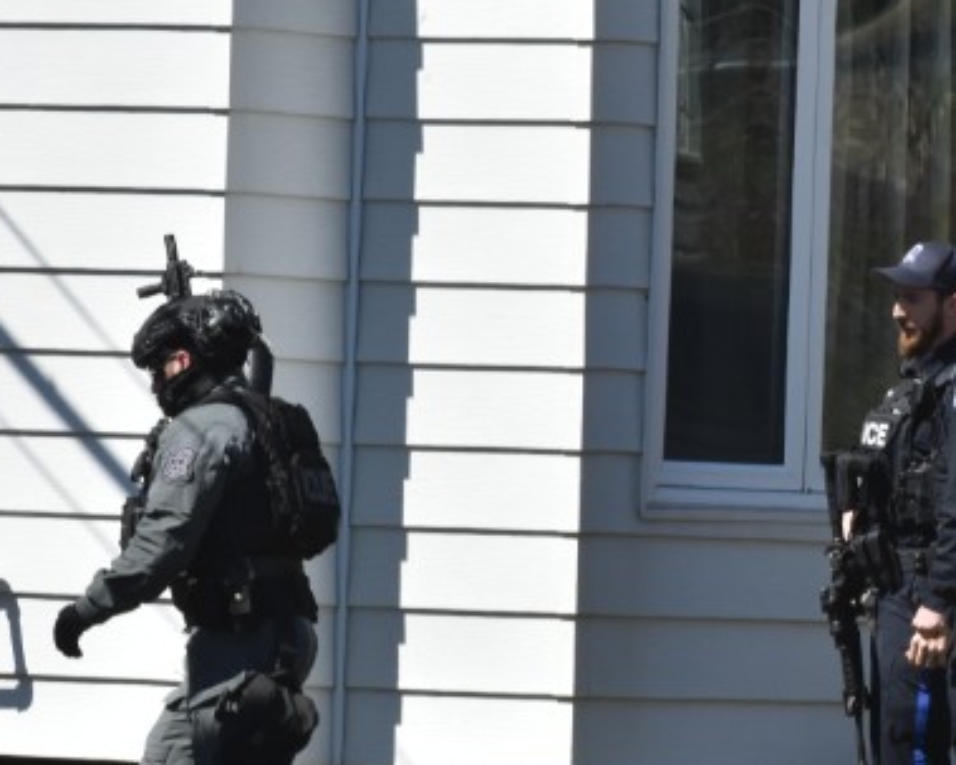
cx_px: 729
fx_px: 19348
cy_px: 550
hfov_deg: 2.8
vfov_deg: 2.3
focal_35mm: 684
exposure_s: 1/640
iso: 500
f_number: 11
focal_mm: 180
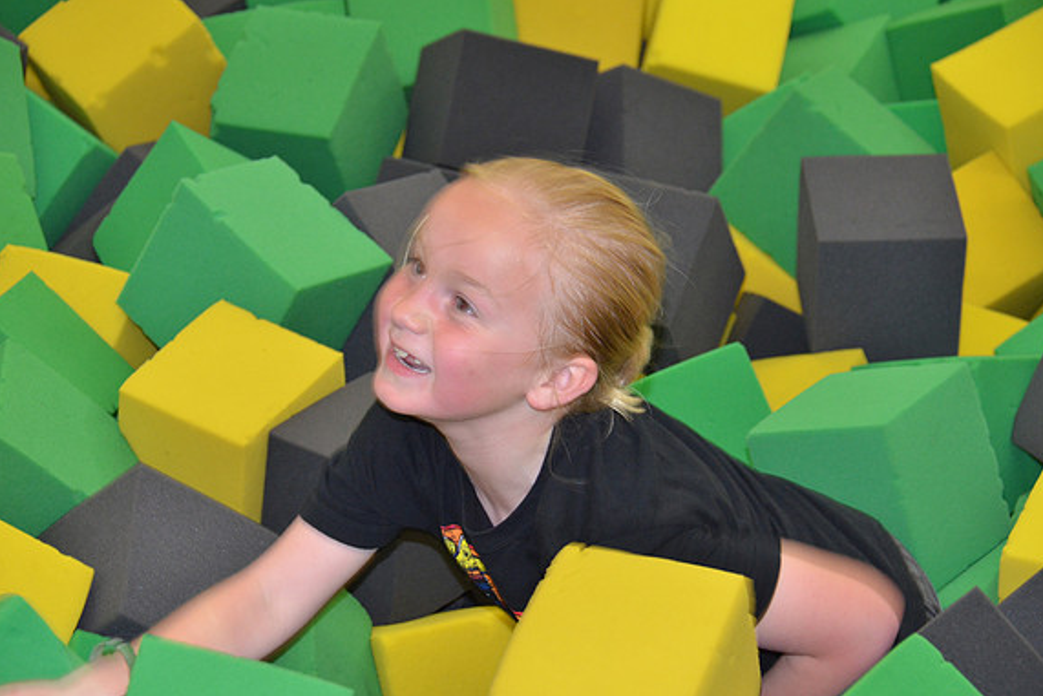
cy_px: 349
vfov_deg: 9.0
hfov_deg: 13.5
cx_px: 526
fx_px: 4405
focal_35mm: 152
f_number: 5.6
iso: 1600
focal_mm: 100
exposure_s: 1/60
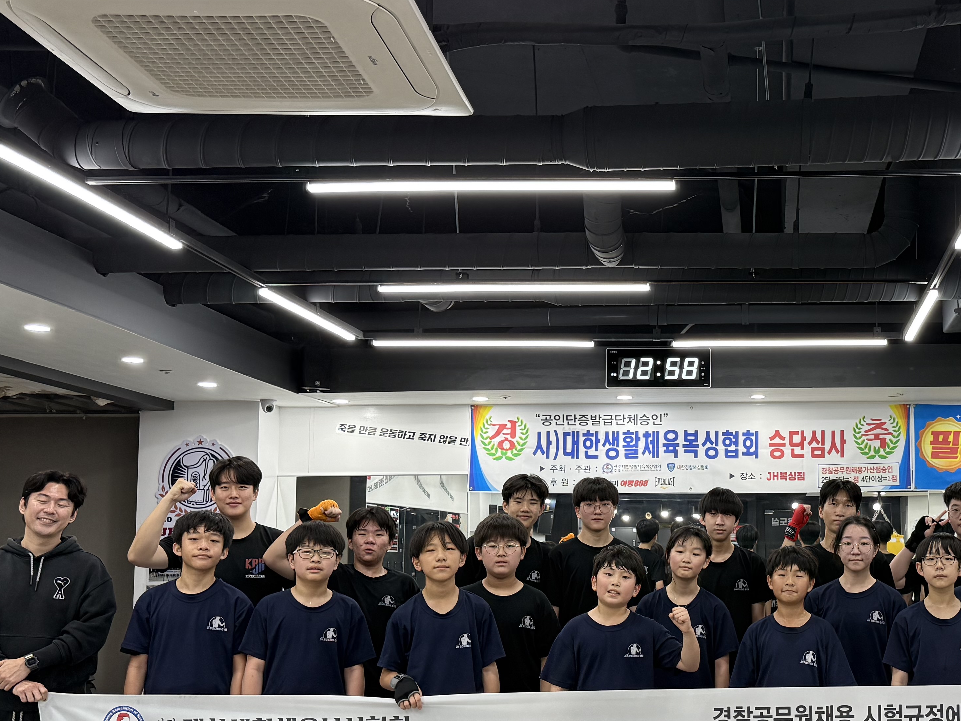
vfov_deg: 30.8
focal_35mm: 47
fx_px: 1305
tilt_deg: +5.7
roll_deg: +0.3
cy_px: 433
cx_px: 775
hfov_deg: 38.8
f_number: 1.78
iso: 200
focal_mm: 6.76
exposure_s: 1/125
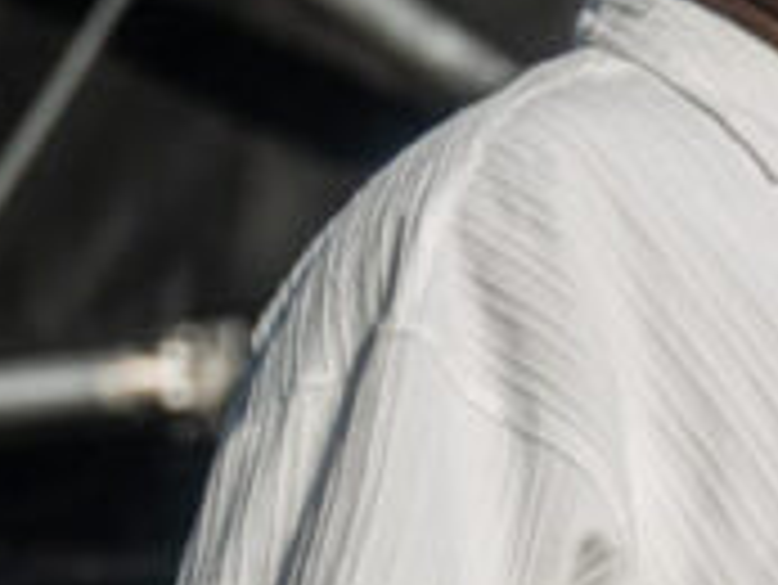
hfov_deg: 2.4
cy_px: 313
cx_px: 1295
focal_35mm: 817
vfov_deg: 1.8
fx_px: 18375
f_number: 8
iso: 400
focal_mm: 230
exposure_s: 1/1250
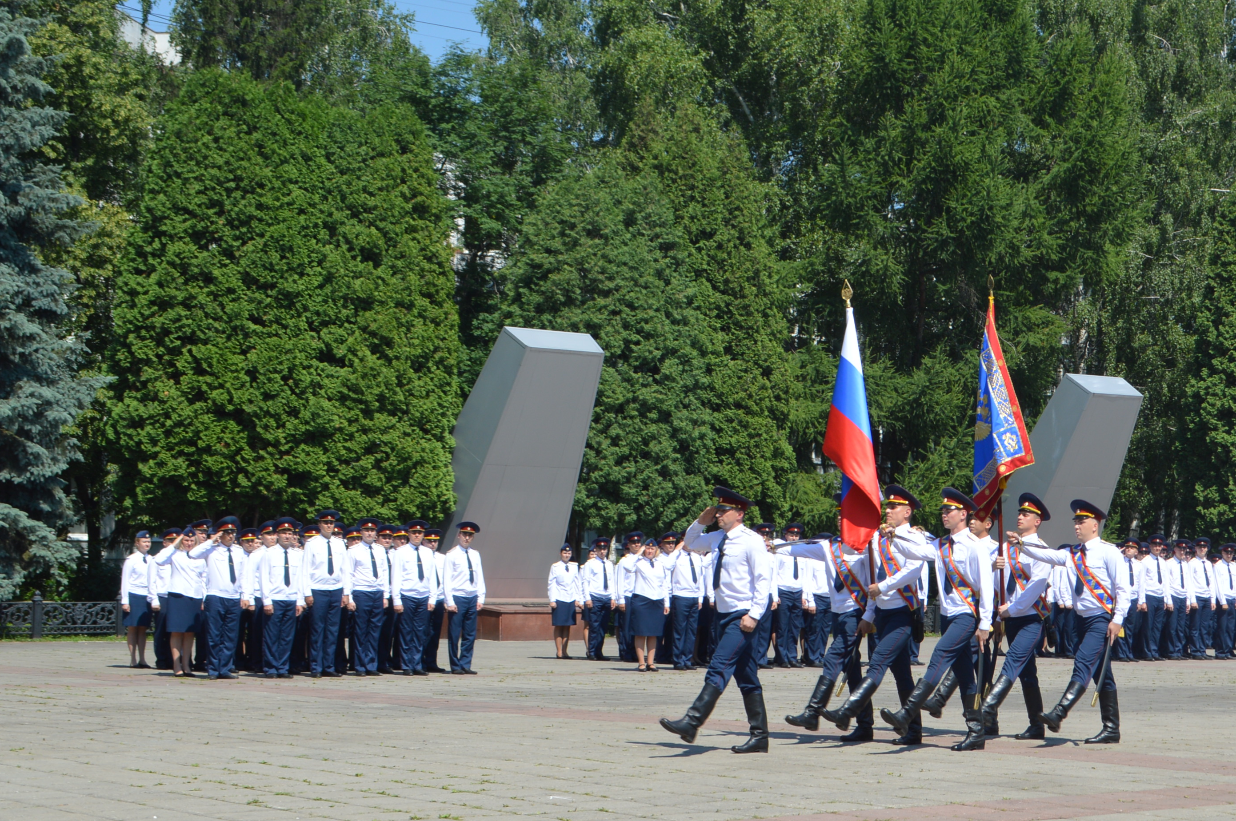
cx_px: 976
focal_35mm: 73
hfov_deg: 27.2
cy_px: 365
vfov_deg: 18.6
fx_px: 2504
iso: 100
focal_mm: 30
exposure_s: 1/160
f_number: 6.3
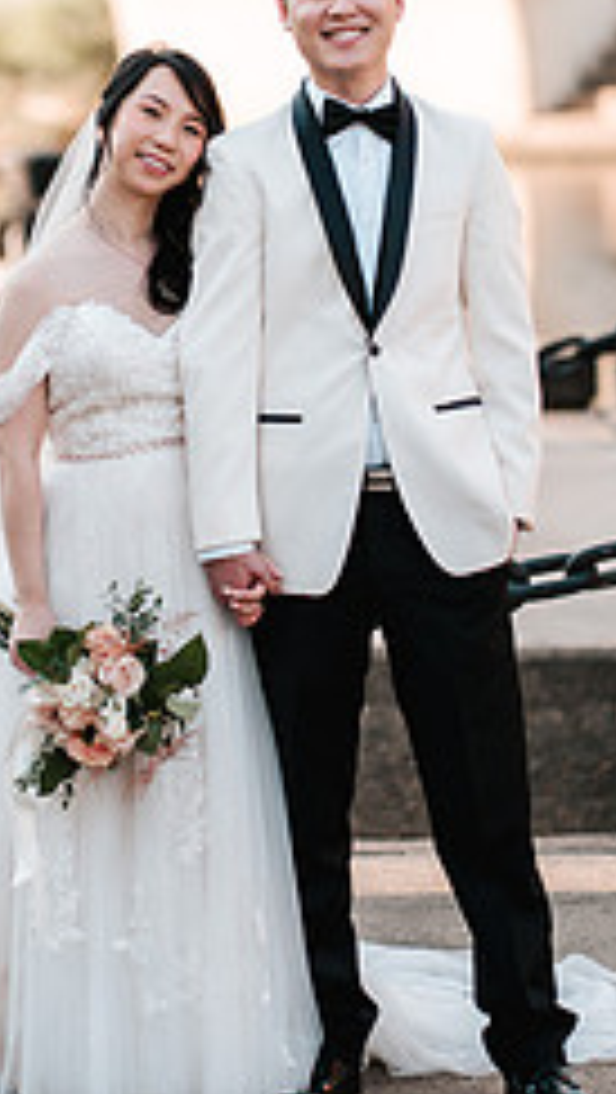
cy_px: 284
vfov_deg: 13.0
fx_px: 4783
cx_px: 121
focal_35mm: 165
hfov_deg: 7.4
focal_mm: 85
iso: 50
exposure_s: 1/500
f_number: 2
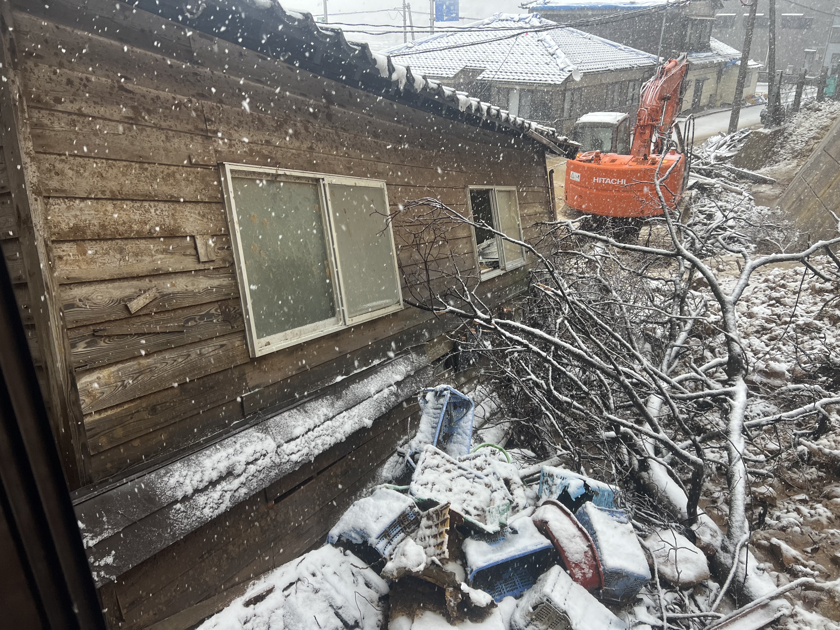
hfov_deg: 67.3
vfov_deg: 53.1
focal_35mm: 26
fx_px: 631
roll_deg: -0.4
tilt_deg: -23.9
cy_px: 315
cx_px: 420
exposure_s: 1/121
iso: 100
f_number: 1.5
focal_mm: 5.7
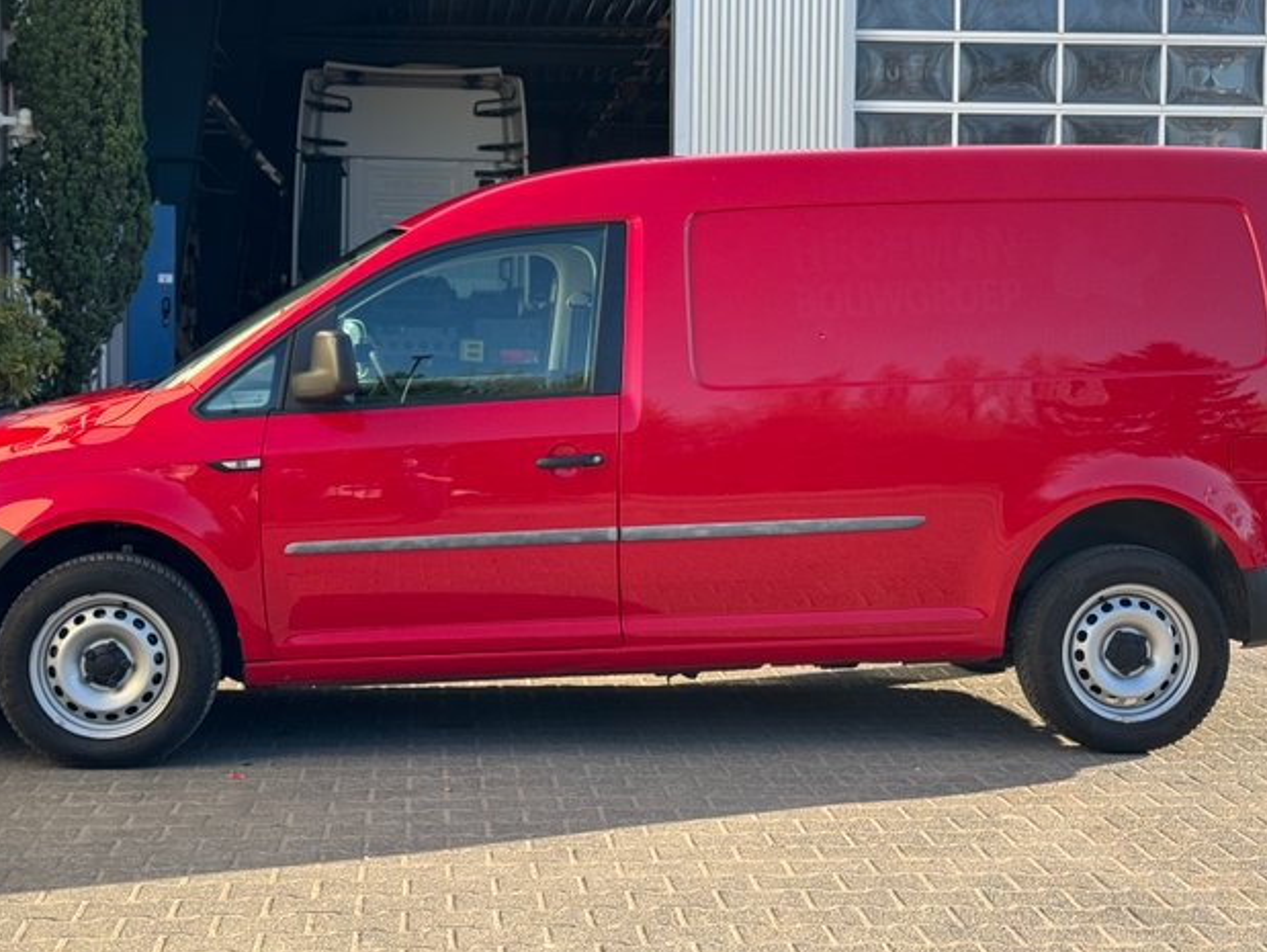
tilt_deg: -0.9
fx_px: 2271
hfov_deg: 31.2
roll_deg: -0.9
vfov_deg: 23.7
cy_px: 401
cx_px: 614
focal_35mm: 62
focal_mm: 6.76
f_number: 1.78
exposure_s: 1/715
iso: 64
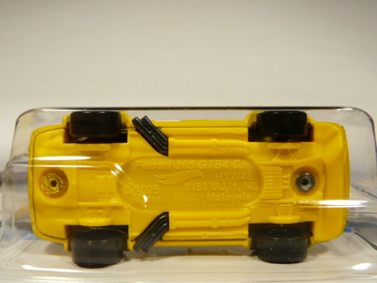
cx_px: 188
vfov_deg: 38.7
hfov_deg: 50.1
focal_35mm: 37
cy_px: 142
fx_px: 403
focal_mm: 4.6
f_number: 2.8
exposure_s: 1/80
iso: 100
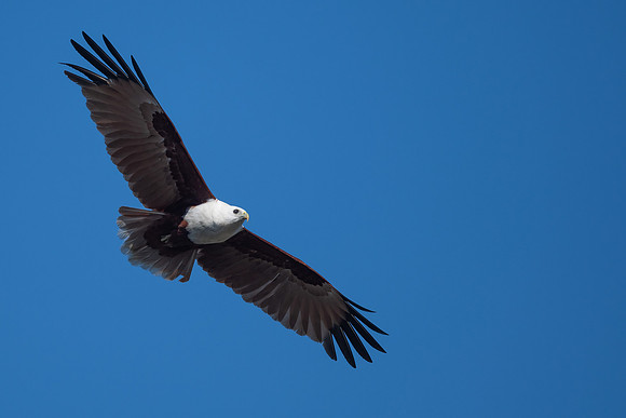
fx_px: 15147
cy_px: 139
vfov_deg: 1.6
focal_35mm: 871
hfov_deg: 2.4
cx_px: 121
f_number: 5.6
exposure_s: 1/2000
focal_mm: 500
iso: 140
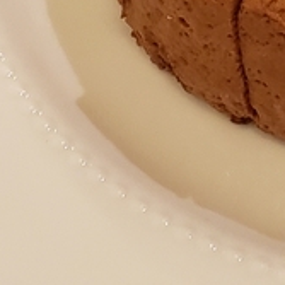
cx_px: 456
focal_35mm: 165
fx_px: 1537
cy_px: -94
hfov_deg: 10.2
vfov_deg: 10.4
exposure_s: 1/40
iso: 250
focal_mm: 4.3
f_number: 2.4
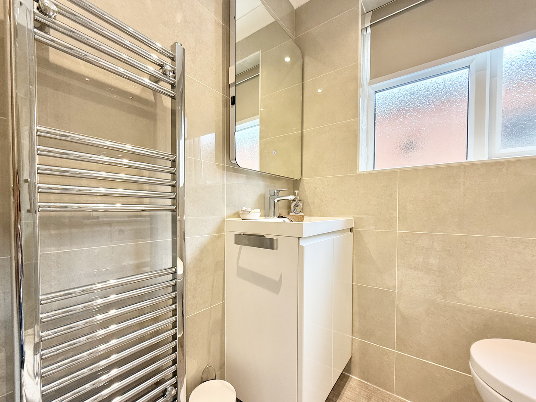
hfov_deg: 98.1
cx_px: 259
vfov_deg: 81.6
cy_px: 214
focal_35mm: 15
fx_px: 232
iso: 100
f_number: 2.2
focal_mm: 2.22
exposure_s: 1/99
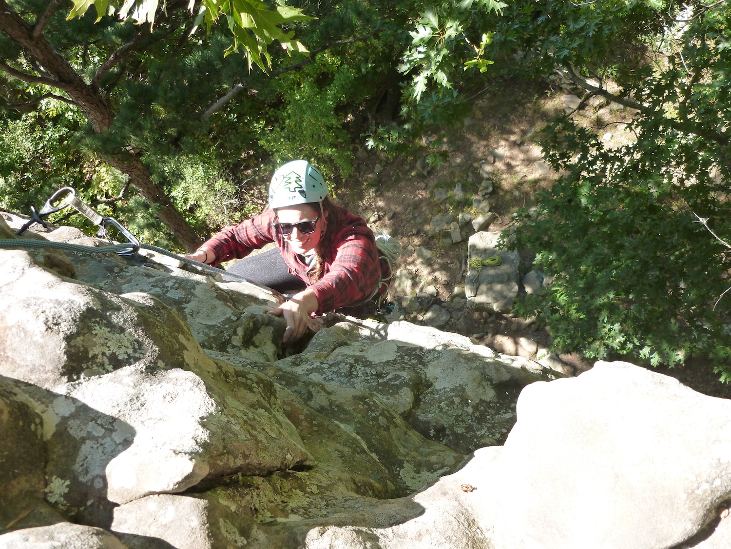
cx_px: 366
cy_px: 274
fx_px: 676
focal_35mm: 32
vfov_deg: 44.2
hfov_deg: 56.8
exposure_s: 1/160
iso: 160
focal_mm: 5.7
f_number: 3.5
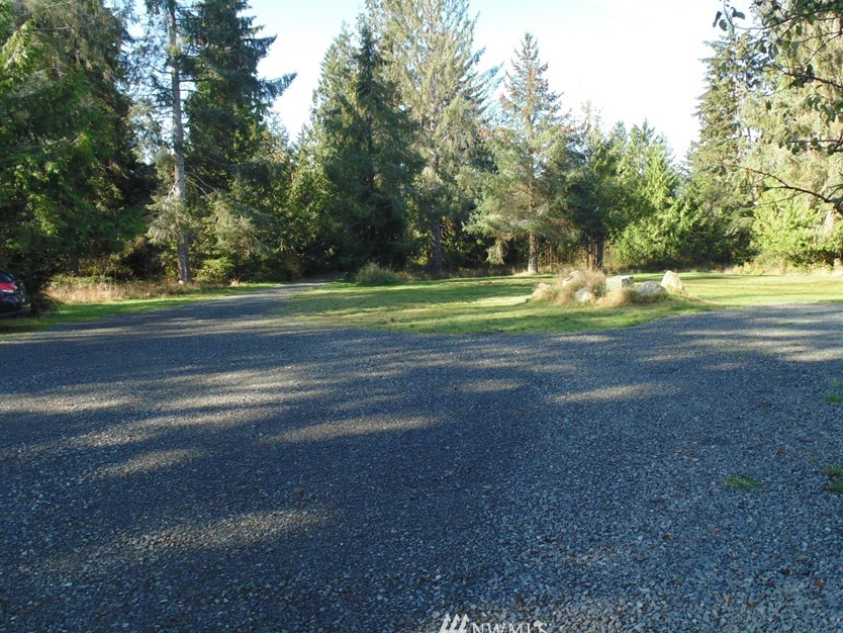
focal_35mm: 27
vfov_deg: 51.2
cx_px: 495
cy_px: 276
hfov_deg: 64.8
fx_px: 658
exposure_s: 1/200
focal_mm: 4
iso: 80
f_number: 3.1
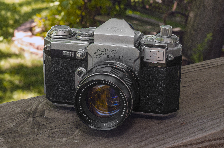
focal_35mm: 128
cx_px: 112
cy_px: 74
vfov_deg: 10.7
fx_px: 792
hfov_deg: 16.1
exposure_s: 1/60
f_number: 16
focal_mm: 85
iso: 800
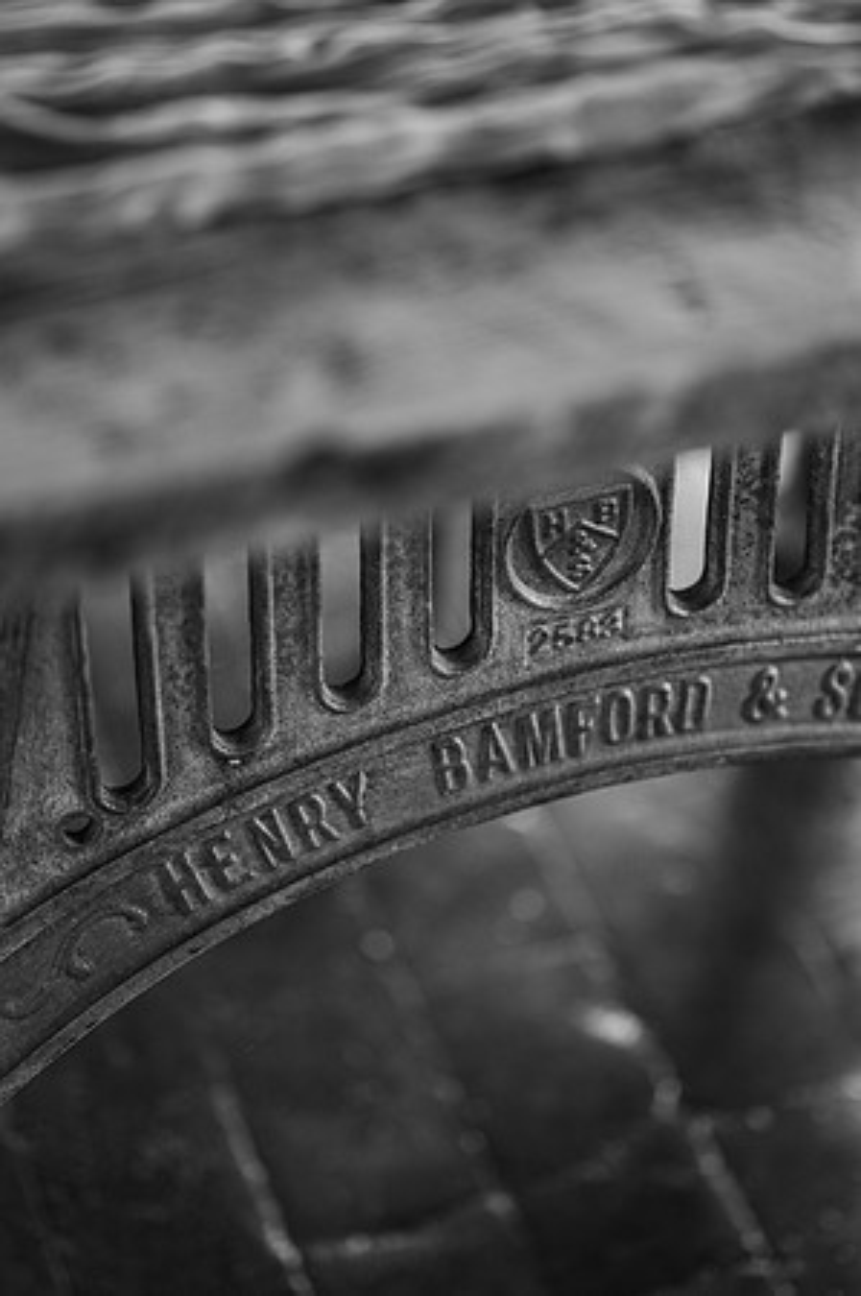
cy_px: 648
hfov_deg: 16.0
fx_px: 3056
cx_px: 430
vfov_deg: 23.9
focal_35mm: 85
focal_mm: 85
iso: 720
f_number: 1.8
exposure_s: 1/200
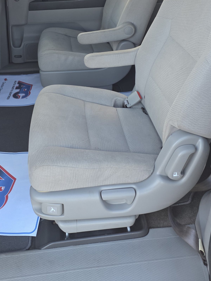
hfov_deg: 38.6
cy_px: 67
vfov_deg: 48.1
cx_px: 90
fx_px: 301
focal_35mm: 37
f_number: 1.7
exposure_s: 1/180
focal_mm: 6.25
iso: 160
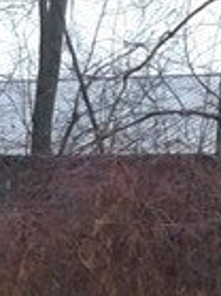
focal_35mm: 243
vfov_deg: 7.9
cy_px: 490
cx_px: -259
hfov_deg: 5.9
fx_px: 2072
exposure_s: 1/100
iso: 50
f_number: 2.2
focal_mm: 3.3
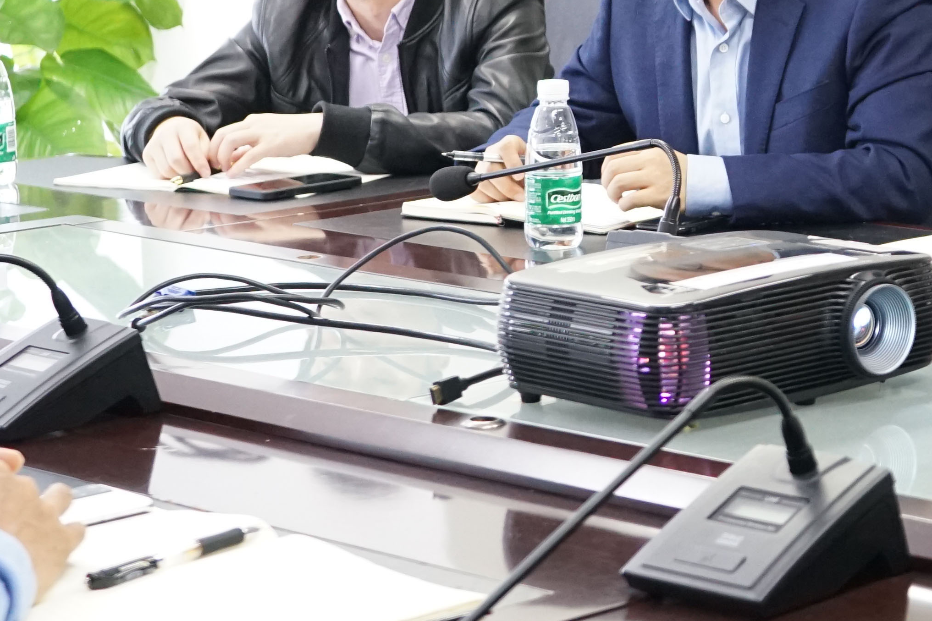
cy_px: 6
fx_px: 3132
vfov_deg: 11.2
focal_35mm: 121
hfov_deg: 16.6
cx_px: 939
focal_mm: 41
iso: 2500
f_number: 4.5
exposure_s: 1/60
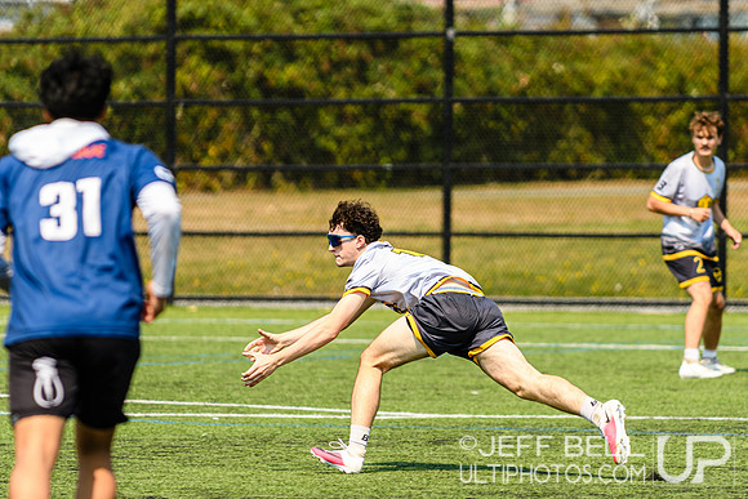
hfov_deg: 5.3
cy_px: 250
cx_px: 443
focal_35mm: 388
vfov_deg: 3.5
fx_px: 8062
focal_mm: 200
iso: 100
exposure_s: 1/1000
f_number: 3.2
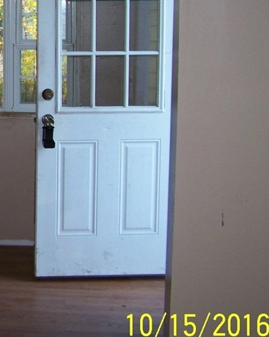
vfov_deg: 22.1
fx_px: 857
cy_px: 105
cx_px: -94
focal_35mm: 86
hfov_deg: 16.7
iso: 80
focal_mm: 6.3
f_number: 2.8
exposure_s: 1/60
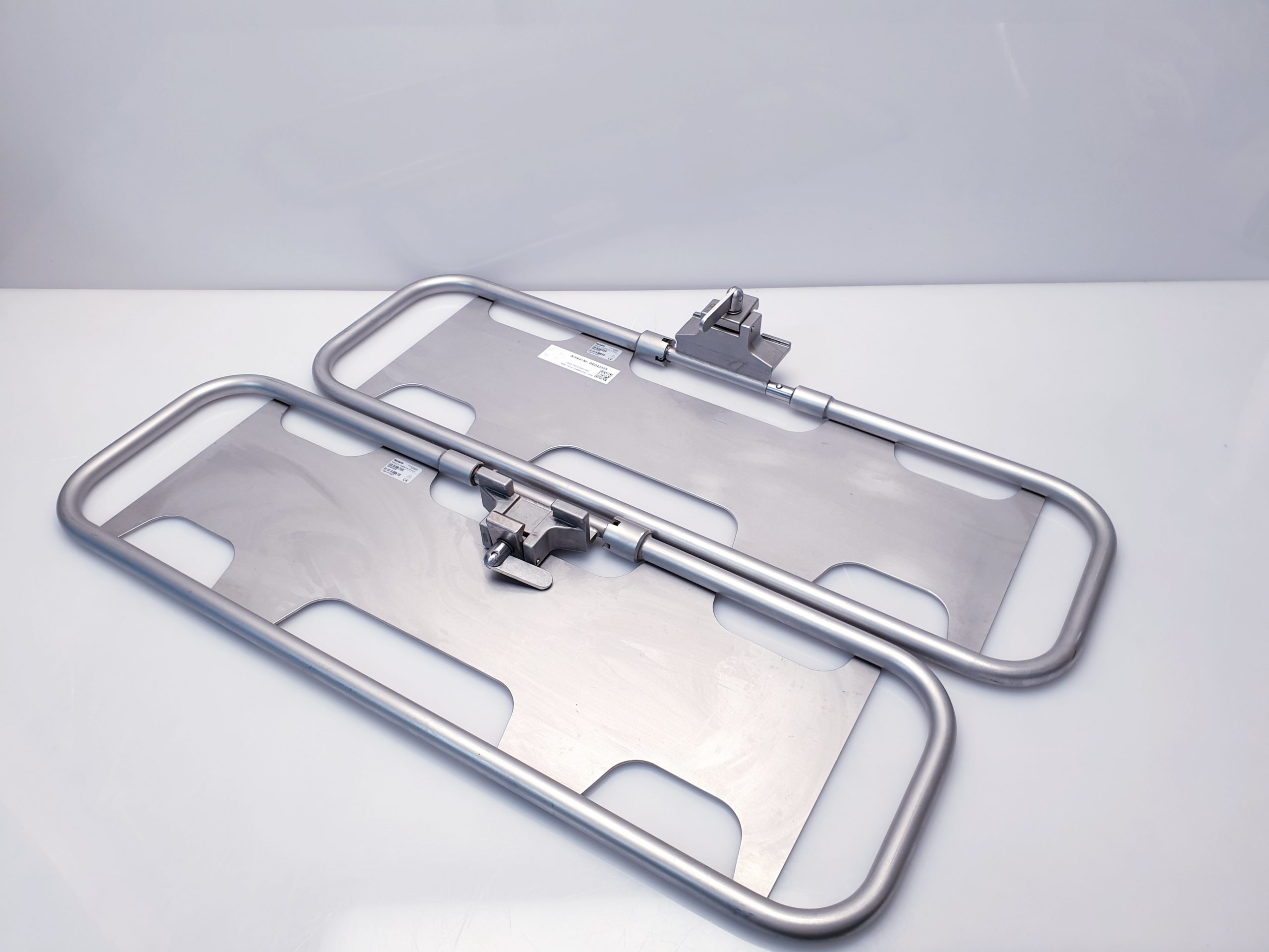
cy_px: 476
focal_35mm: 26
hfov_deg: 67.3
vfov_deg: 53.1
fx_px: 953
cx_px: 634
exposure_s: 1/50
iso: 50
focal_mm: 4.3
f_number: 2.4
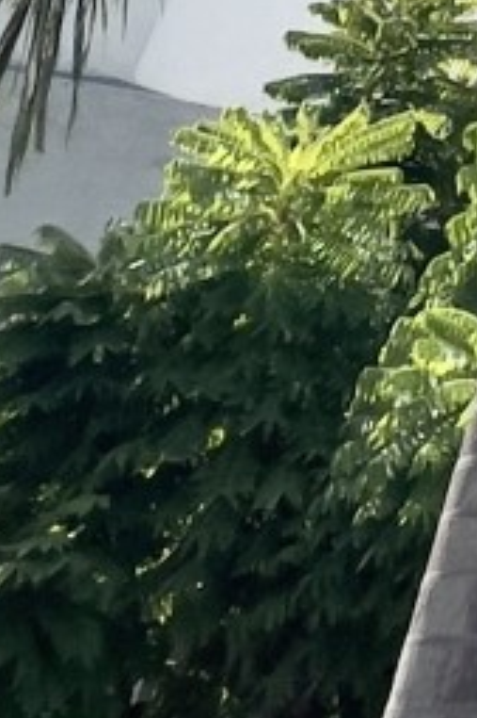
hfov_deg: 8.4
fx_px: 2169
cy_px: -1204
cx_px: 1767
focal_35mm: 109
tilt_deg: +46.3
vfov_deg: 12.5
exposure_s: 1/881
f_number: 1.8
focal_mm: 1.57
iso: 32
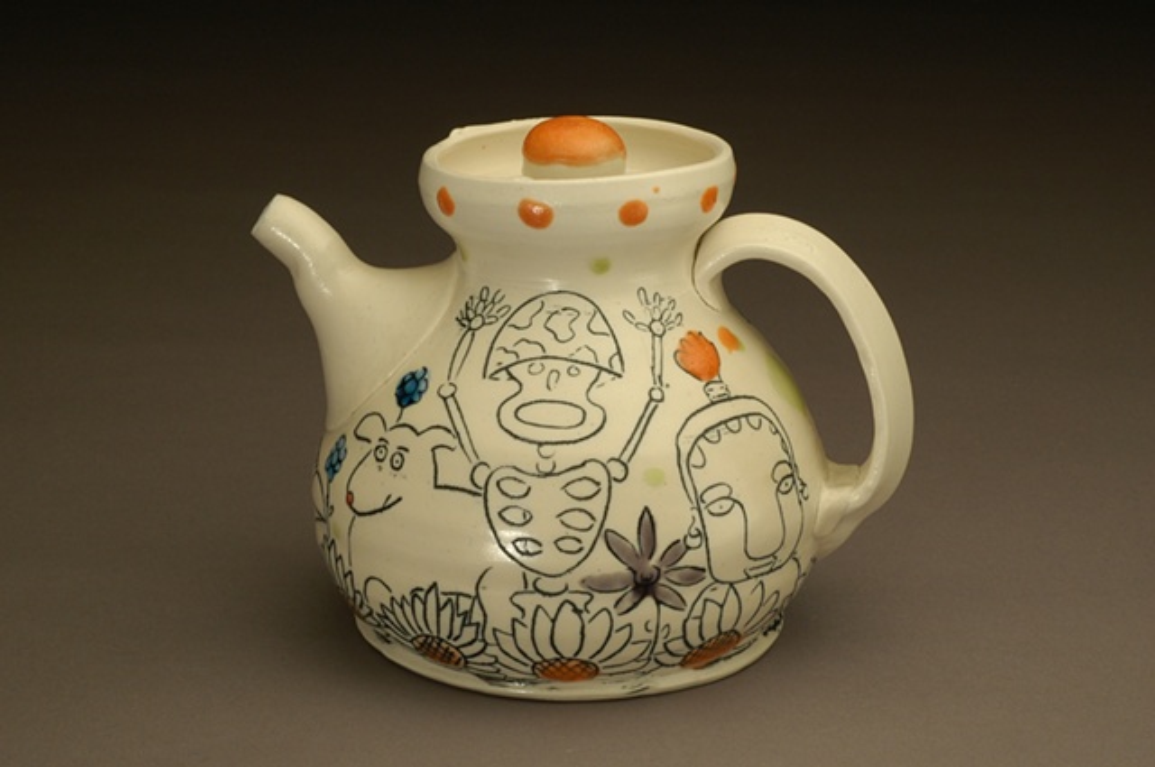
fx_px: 2884
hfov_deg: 22.6
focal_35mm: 90
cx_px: 578
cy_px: 384
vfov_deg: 15.1
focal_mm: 60
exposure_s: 1/8
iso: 250
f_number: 25
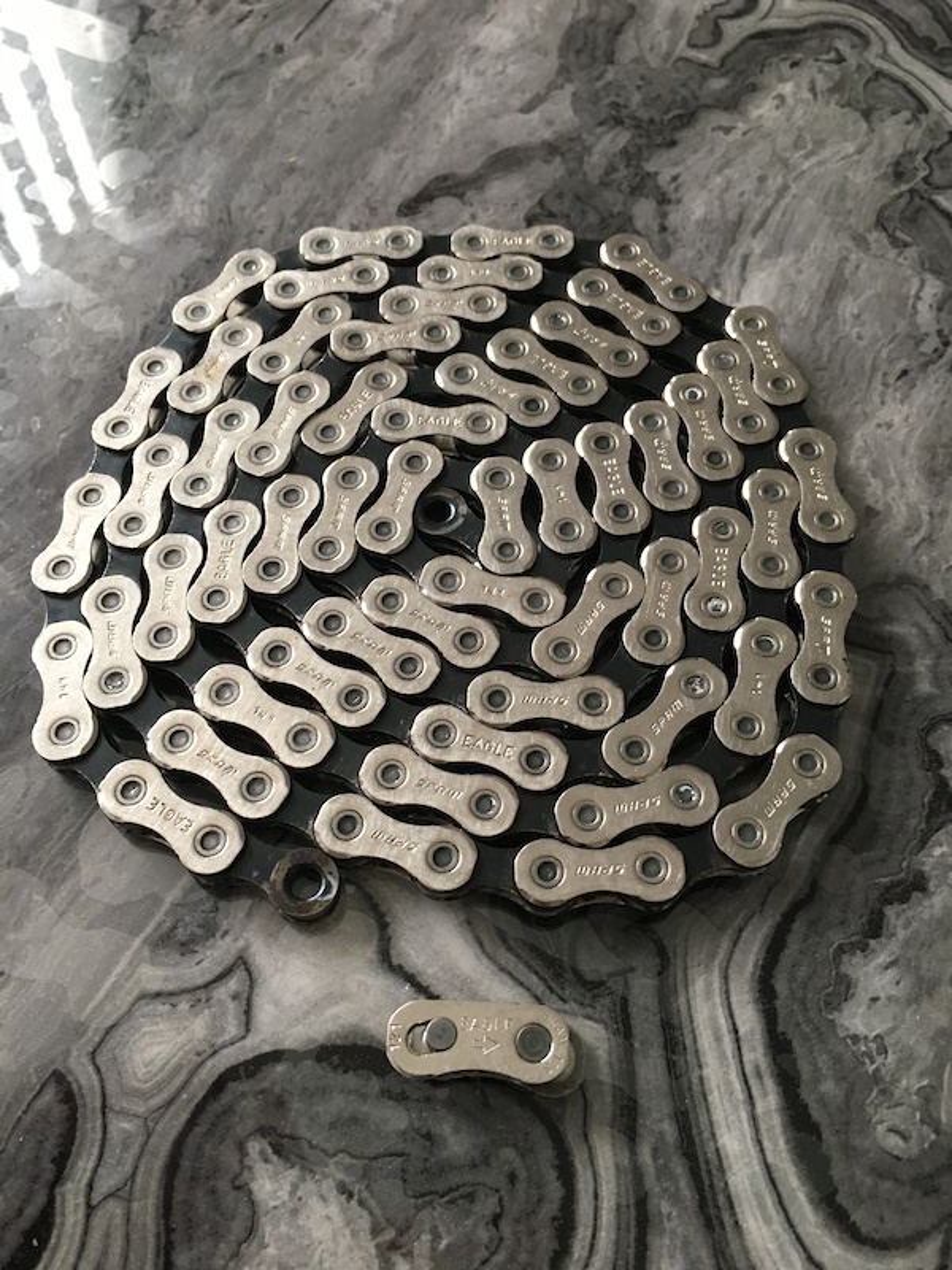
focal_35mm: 29
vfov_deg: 61.7
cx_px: 476
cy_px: 635
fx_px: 1063
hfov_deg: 48.2
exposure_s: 1/33
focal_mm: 4.15
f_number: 2.2
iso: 160
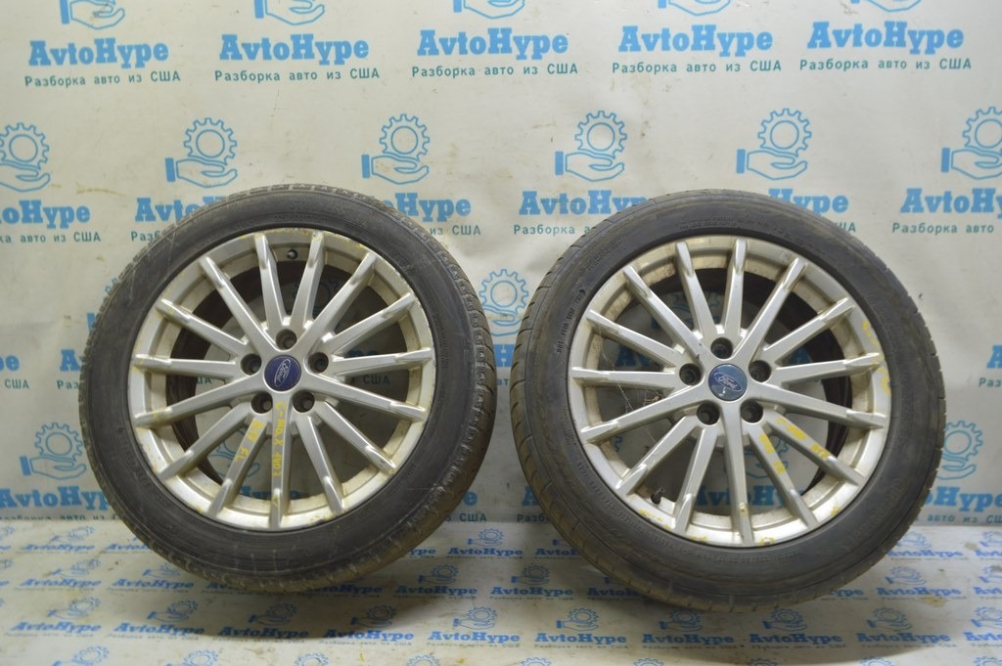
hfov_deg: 67.4
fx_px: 751
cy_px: 333
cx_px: 501
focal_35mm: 27
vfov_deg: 47.9
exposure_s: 1/20
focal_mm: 18
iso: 400
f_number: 5.6
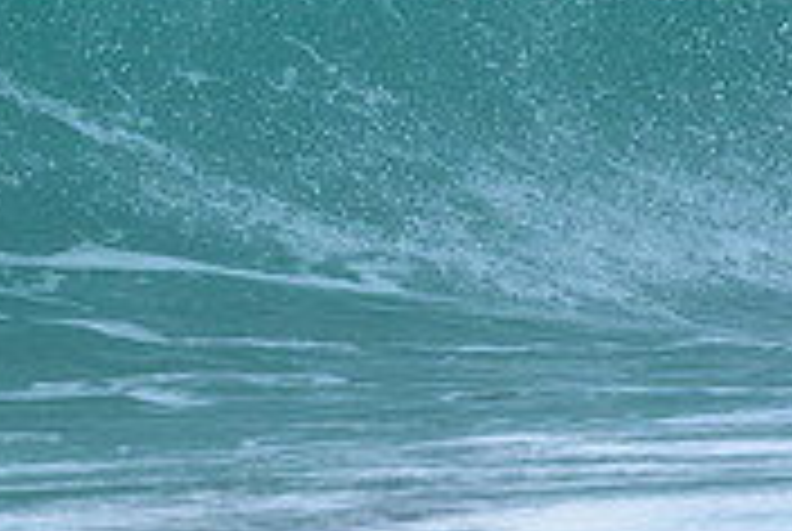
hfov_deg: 0.6
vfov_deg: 0.4
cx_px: -56
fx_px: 79707
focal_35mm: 3617
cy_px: -151
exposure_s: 1/2000
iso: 900
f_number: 6.3
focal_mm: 800
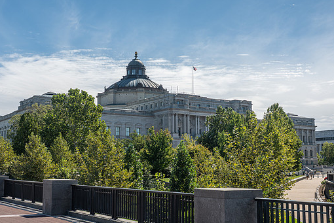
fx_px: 464
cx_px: 150
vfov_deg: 27.0
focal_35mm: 50
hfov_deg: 39.5
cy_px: 120
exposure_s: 1/200
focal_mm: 44
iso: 250
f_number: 11
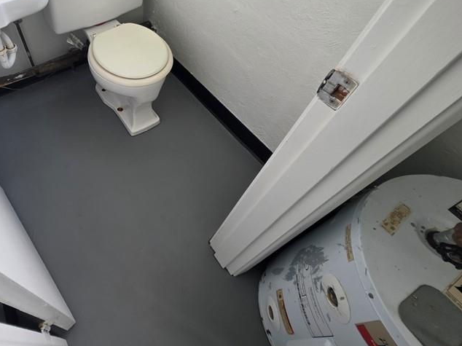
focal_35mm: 21
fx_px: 280
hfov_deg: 73.3
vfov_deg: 60.6
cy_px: 95
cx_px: 114
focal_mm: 2.2
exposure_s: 1/120
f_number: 1.9
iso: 160
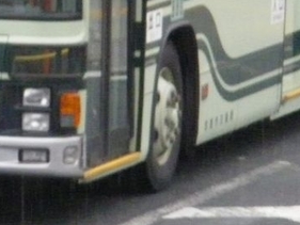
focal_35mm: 513
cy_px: -62
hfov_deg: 3.9
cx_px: 61
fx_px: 4448
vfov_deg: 2.9
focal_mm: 31.5
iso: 800
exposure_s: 1/125
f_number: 5.6
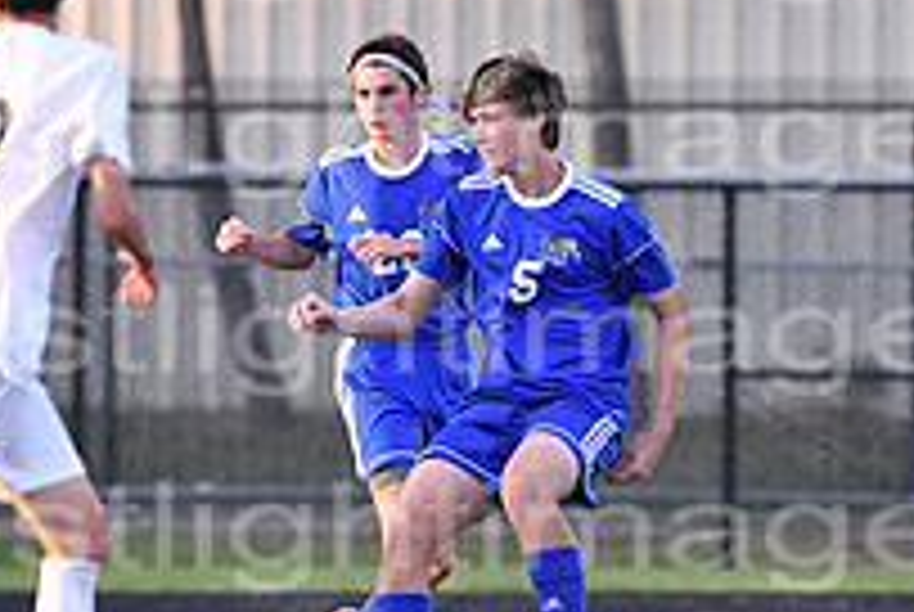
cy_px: 439
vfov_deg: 1.1
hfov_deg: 1.6
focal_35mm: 1284
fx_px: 32646
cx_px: 414
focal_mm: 300
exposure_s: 1/1000
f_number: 4
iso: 1600
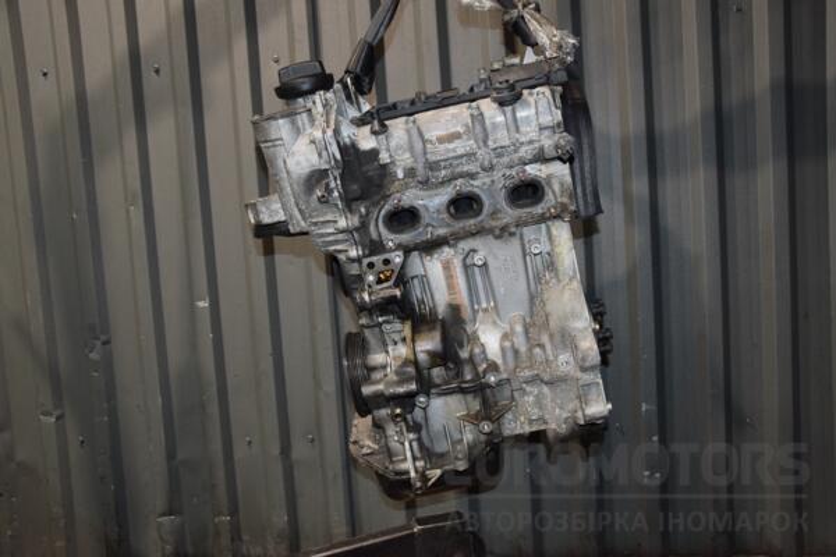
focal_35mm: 33
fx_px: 766
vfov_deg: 40.0
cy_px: 278
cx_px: 418
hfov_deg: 57.2
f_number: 5
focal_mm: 22
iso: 800
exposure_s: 1/60
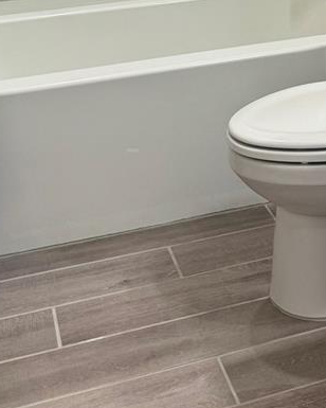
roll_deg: +0.9
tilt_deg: -6.4
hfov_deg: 20.4
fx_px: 880
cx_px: 310
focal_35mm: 73
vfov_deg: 22.8
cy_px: -145
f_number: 1.78
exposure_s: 1/60
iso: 125
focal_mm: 6.76
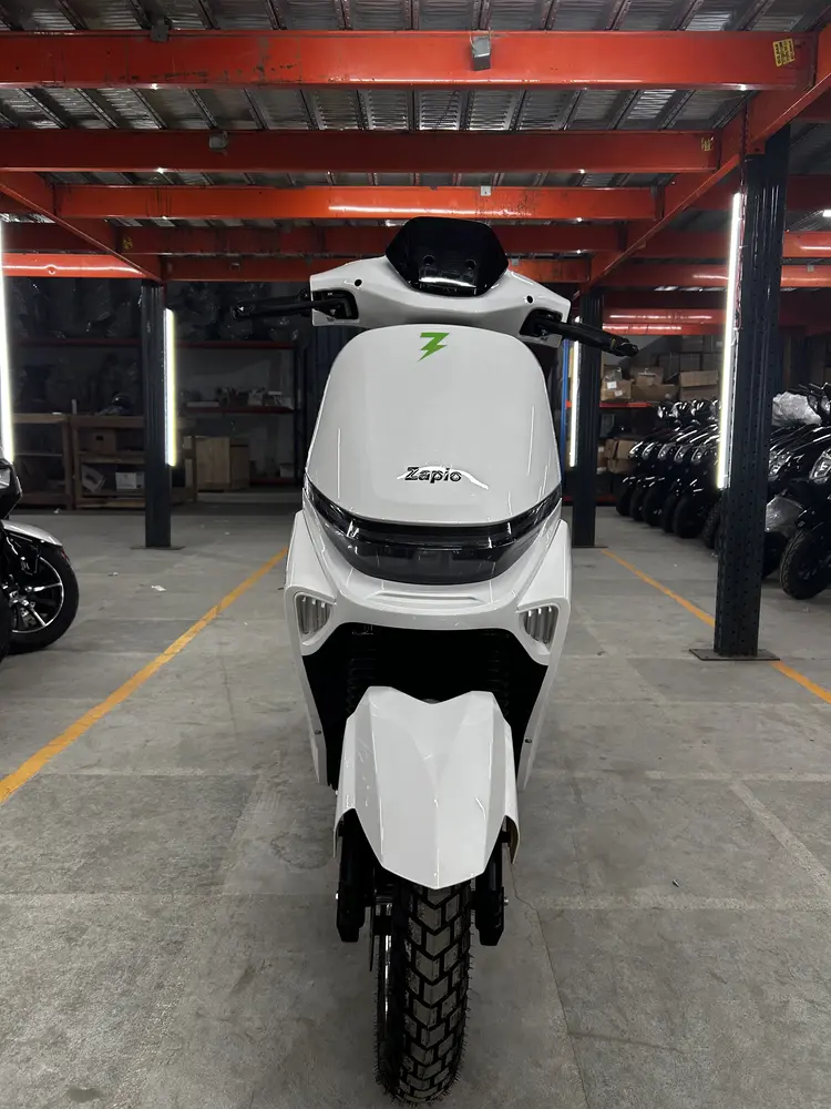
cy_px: 554
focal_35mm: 26
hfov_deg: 53.1
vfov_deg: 67.3
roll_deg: -1.1
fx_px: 832
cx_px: 416
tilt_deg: -9.0
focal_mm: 5.7
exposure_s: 1/100
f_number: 1.5
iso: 80
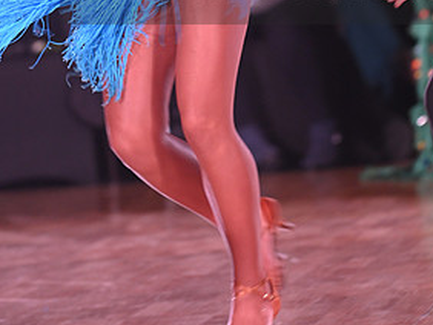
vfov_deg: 4.2
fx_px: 4457
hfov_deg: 5.6
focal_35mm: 356
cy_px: -26
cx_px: 273
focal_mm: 180
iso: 2000
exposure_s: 1/200
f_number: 4
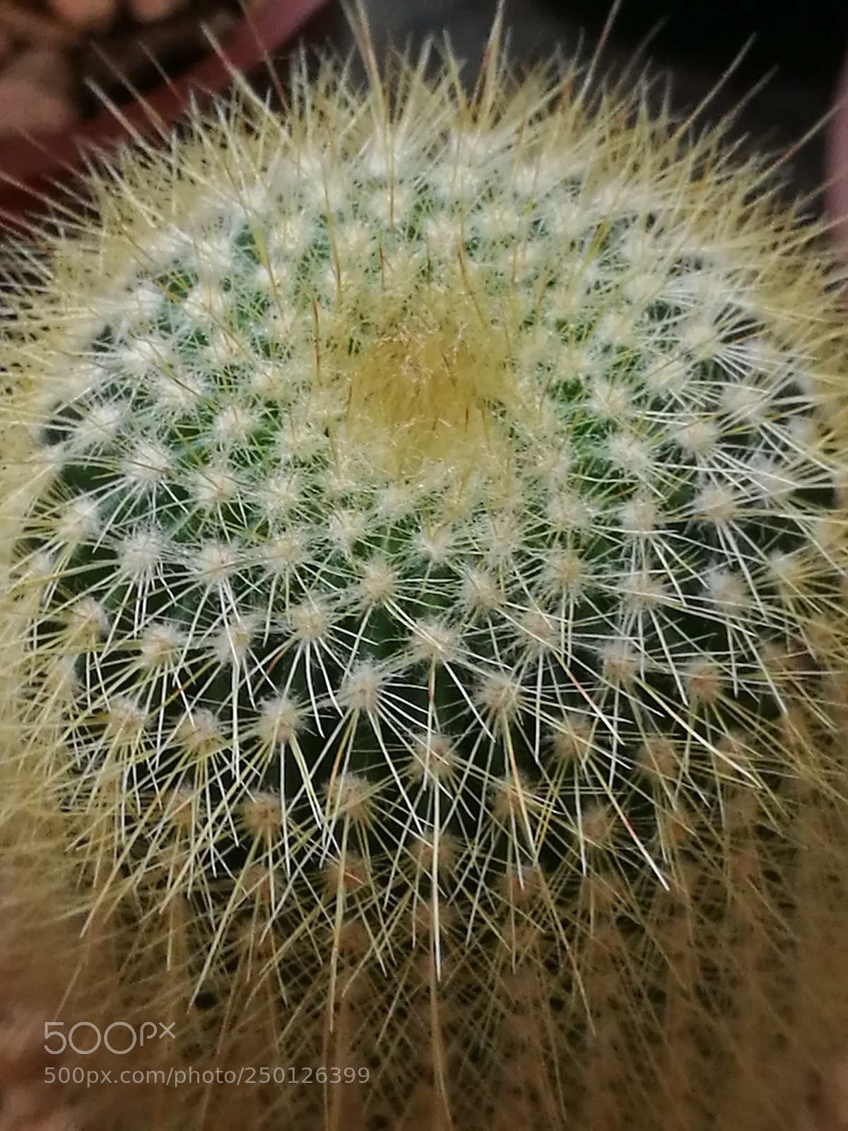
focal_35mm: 95
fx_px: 3103
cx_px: 424
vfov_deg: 20.7
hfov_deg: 15.6
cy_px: 566
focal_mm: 4.5
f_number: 2.2
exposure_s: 1/33.3
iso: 200
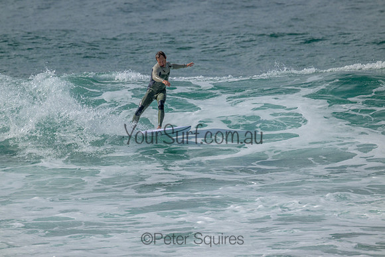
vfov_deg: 1.7
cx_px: 192
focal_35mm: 800
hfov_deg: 2.6
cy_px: 128
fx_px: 8557
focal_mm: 800
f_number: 11
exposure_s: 1/1600
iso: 900
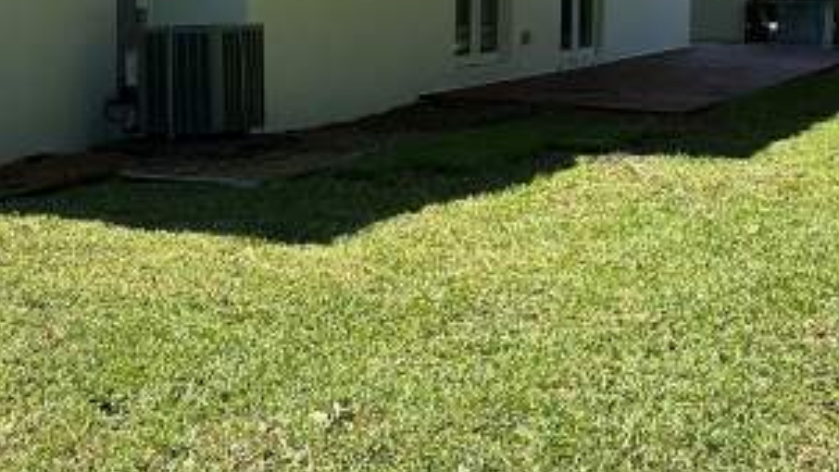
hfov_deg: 26.3
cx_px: -47
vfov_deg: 16.0
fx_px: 1669
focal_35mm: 75
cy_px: 122
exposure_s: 1/1808
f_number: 1.5
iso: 50
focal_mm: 5.7
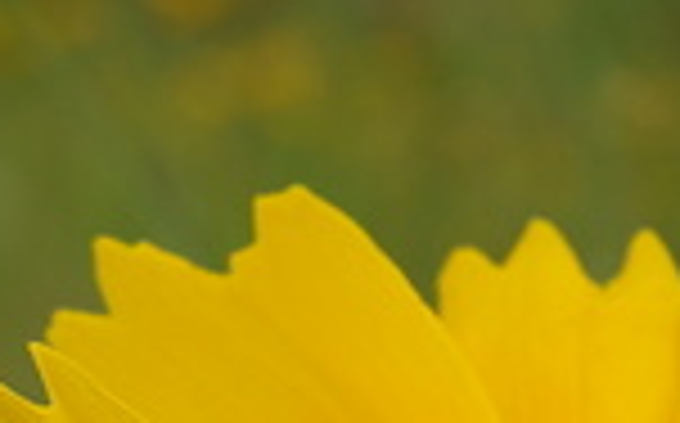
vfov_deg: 7.1
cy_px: 565
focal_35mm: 182
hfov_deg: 11.4
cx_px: -36
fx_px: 3369
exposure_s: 1/160
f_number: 9
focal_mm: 30
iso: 100
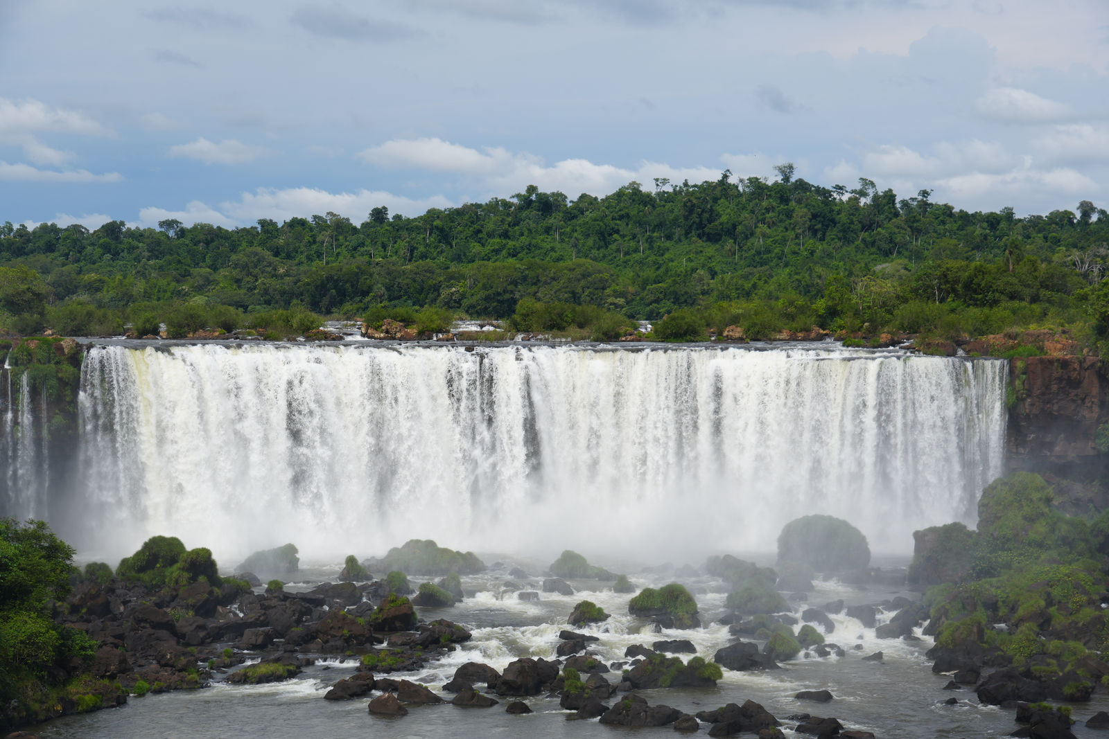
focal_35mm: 82
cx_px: 554
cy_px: 370
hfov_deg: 24.8
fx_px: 2526
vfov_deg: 16.7
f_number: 10
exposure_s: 1/250
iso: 100
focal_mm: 82
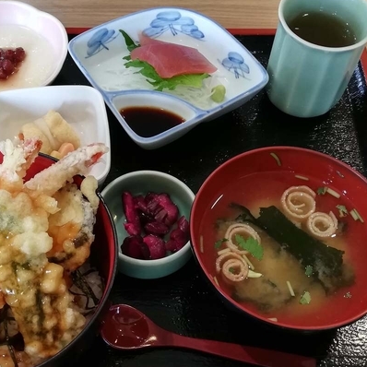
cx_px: 139
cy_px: 205
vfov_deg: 35.3
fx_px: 576
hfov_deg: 35.2
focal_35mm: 48
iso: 320
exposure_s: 1/30
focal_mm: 3.81
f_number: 2.2
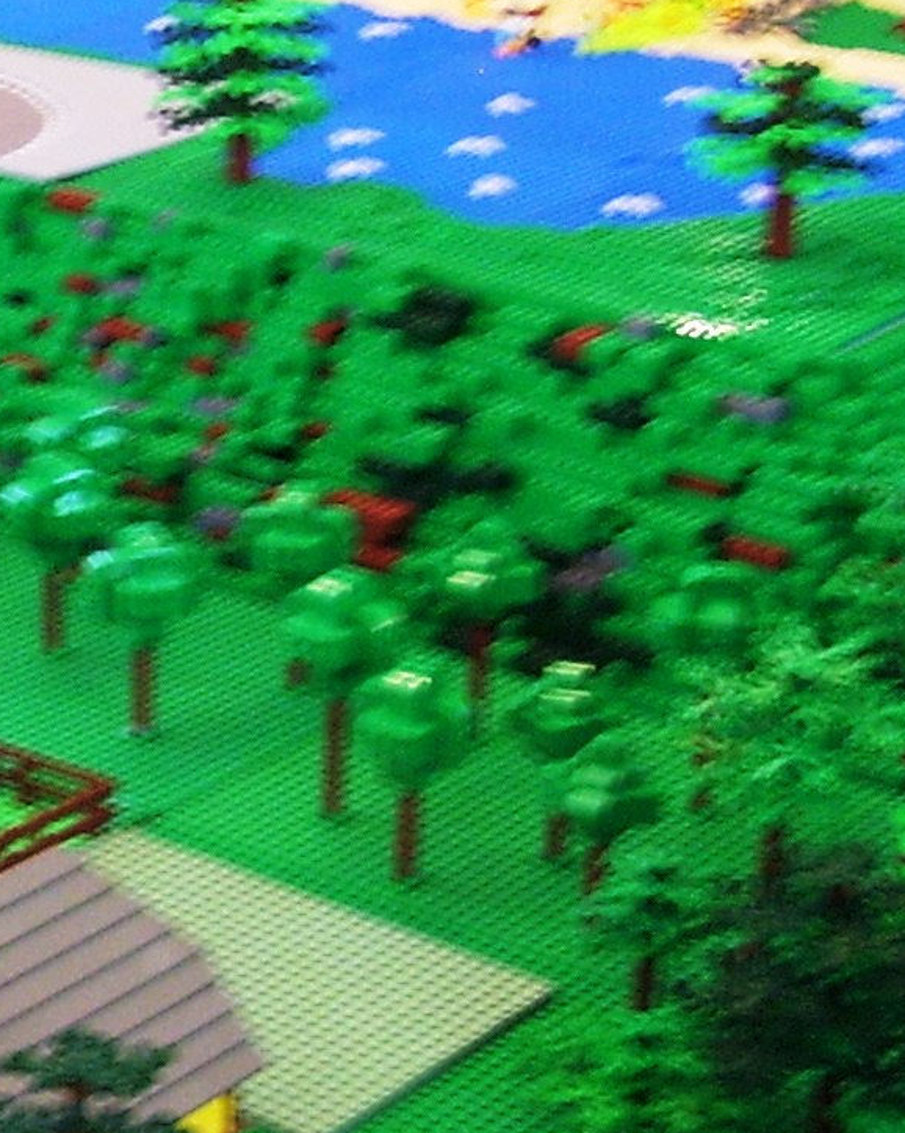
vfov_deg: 17.2
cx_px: -493
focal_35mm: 112
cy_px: 617
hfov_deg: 13.0
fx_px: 3751
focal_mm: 6
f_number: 2.7
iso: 160
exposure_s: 1/8
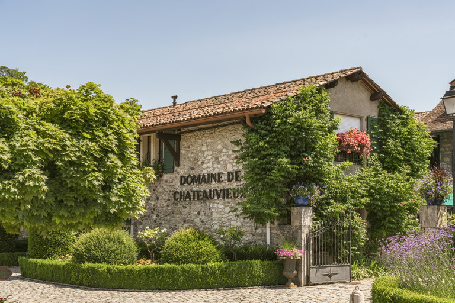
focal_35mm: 50
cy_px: 152
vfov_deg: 27.0
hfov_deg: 39.6
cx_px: 228
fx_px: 632
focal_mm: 50
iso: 200
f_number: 8
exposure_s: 1/500
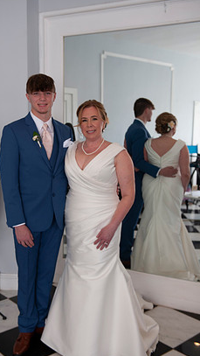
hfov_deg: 27.0
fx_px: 415
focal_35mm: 44
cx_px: 79
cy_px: 191
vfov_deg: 46.4
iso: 125
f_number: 4
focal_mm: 38
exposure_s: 1/60
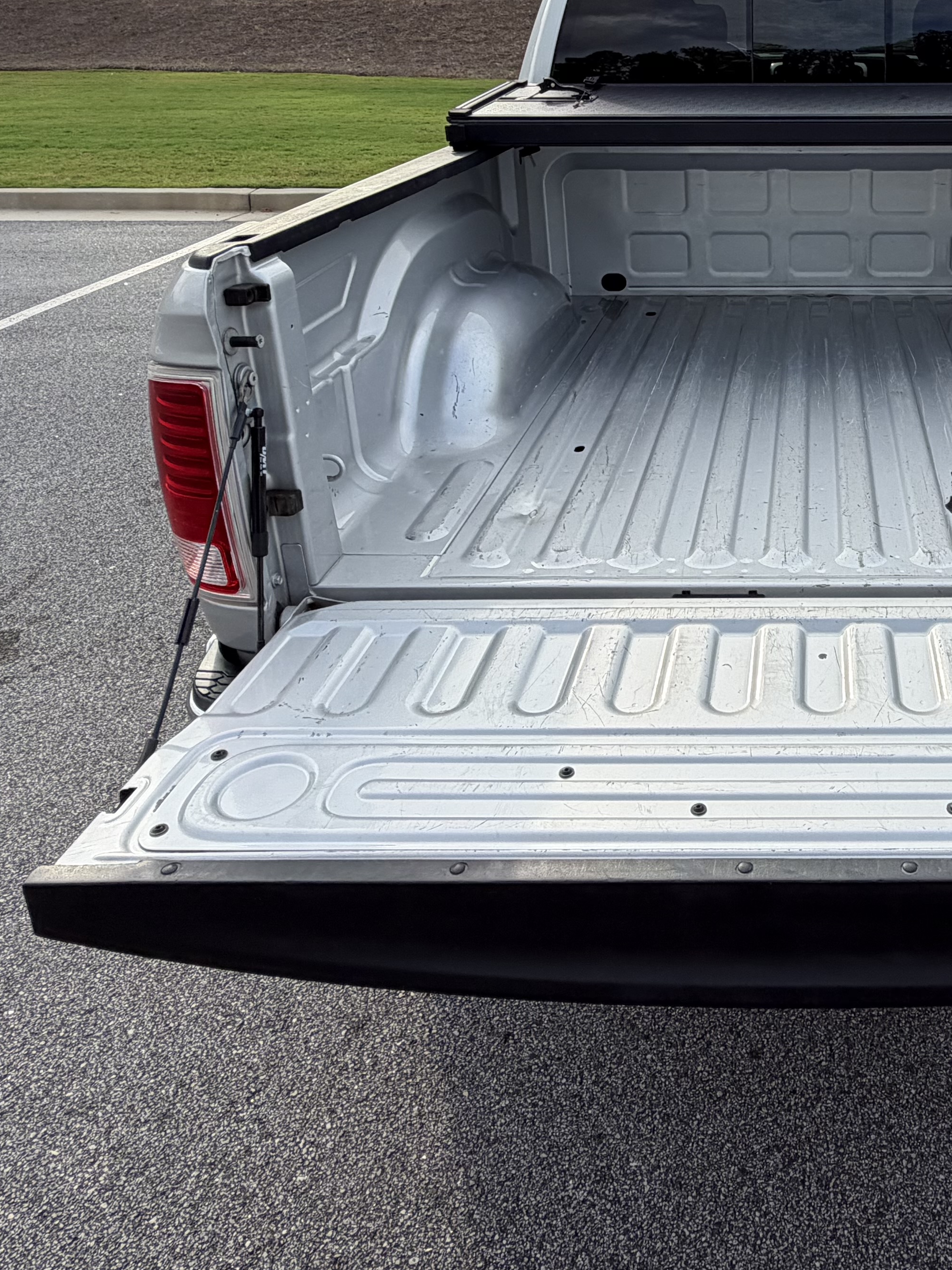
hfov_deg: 43.4
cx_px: 830
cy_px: 355
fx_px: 1100
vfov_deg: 57.6
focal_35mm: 30
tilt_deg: -17.3
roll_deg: -0.6
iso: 40
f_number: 2.2
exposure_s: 1/579
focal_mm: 2.22
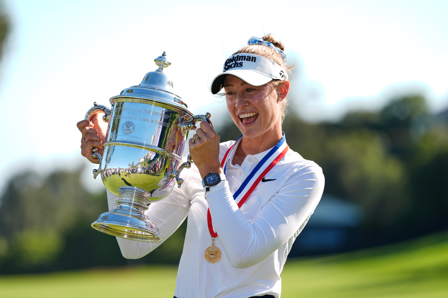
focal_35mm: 200
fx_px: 2489
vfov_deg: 6.9
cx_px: 224
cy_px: 149
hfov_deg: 10.3
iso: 125
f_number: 2.8
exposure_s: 1/1600
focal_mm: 200
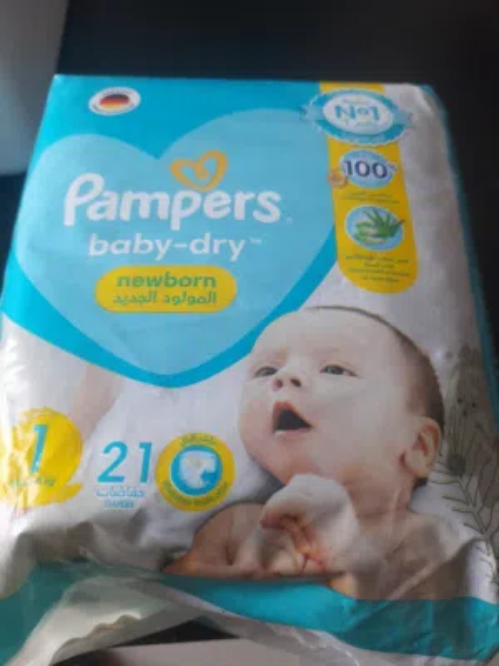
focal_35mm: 25
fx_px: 481
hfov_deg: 54.9
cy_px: 333
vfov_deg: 69.4
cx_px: 250
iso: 250
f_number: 2
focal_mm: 4.6
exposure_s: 1/60
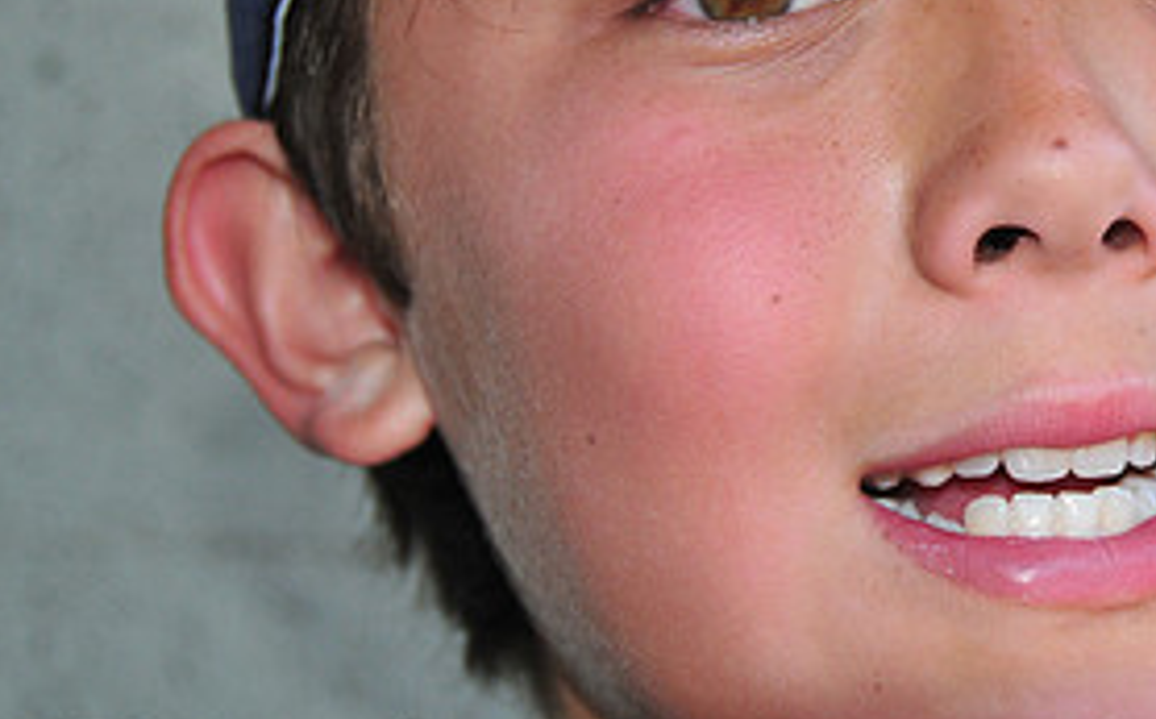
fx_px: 4217
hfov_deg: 15.5
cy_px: 281
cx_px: 998
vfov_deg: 9.7
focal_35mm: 134
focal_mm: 42
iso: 400
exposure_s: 1/320
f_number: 4.5
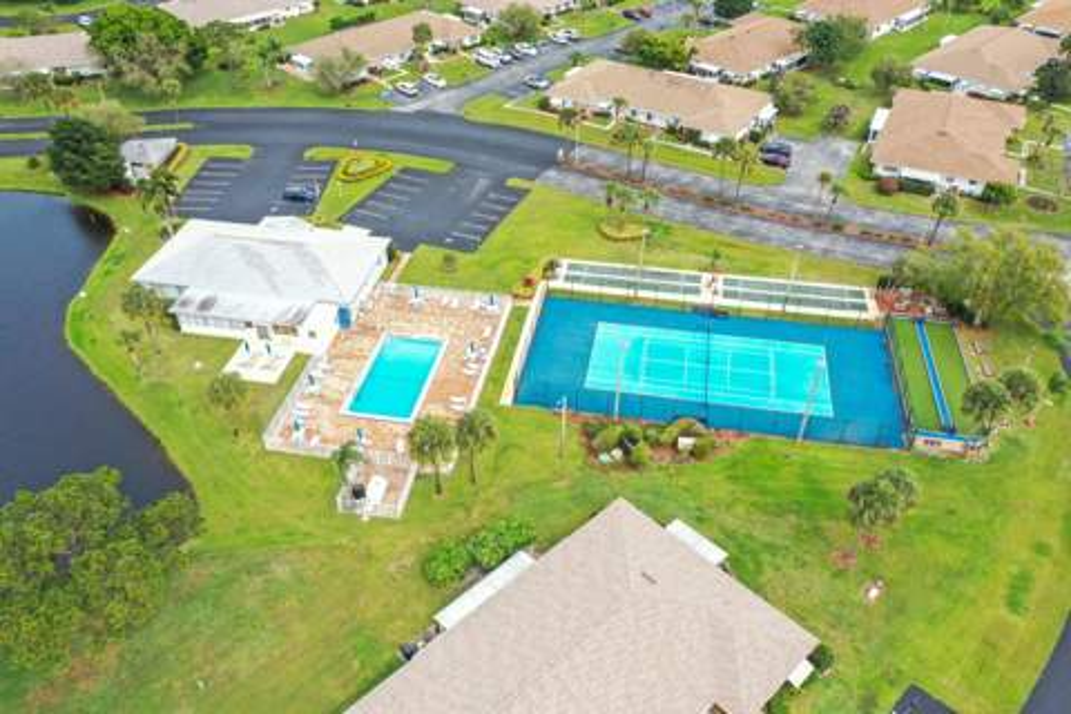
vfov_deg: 46.4
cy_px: 357
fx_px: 833
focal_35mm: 28
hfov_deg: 65.5
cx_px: 536
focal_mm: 10.26
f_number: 5
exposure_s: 1/200
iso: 100
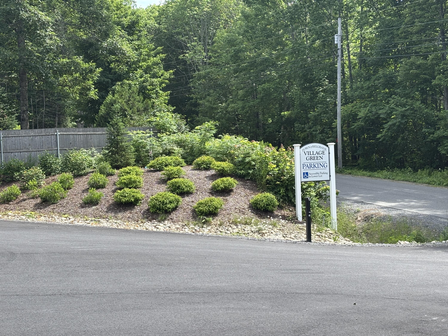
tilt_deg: -1.4
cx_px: 224
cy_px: 168
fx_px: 673
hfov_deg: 36.8
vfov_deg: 28.0
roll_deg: +2.3
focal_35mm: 52
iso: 32
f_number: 1.6
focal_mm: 5.96
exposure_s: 1/1263
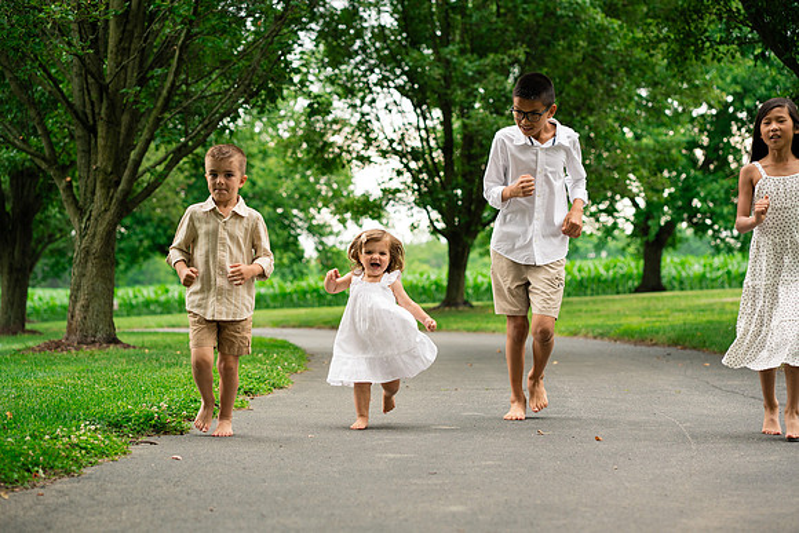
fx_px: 1887
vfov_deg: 16.1
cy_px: 266
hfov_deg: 23.9
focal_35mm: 85
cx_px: 400
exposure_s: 1/500
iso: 500
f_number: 3.5
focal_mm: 85
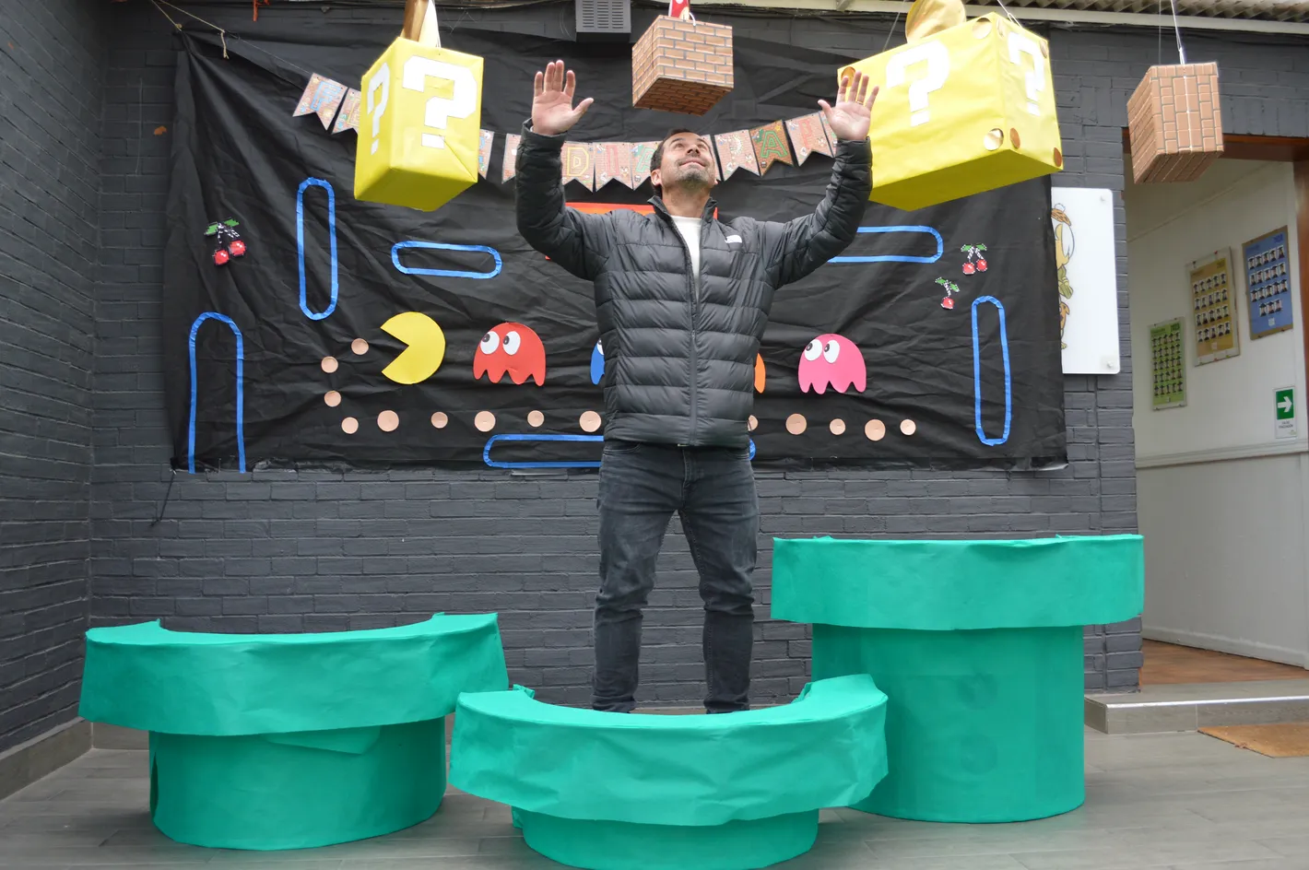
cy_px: 435
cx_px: 654
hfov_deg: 57.3
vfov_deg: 39.9
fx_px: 1199
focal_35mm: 33
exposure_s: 1/60
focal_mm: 22
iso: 400
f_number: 4
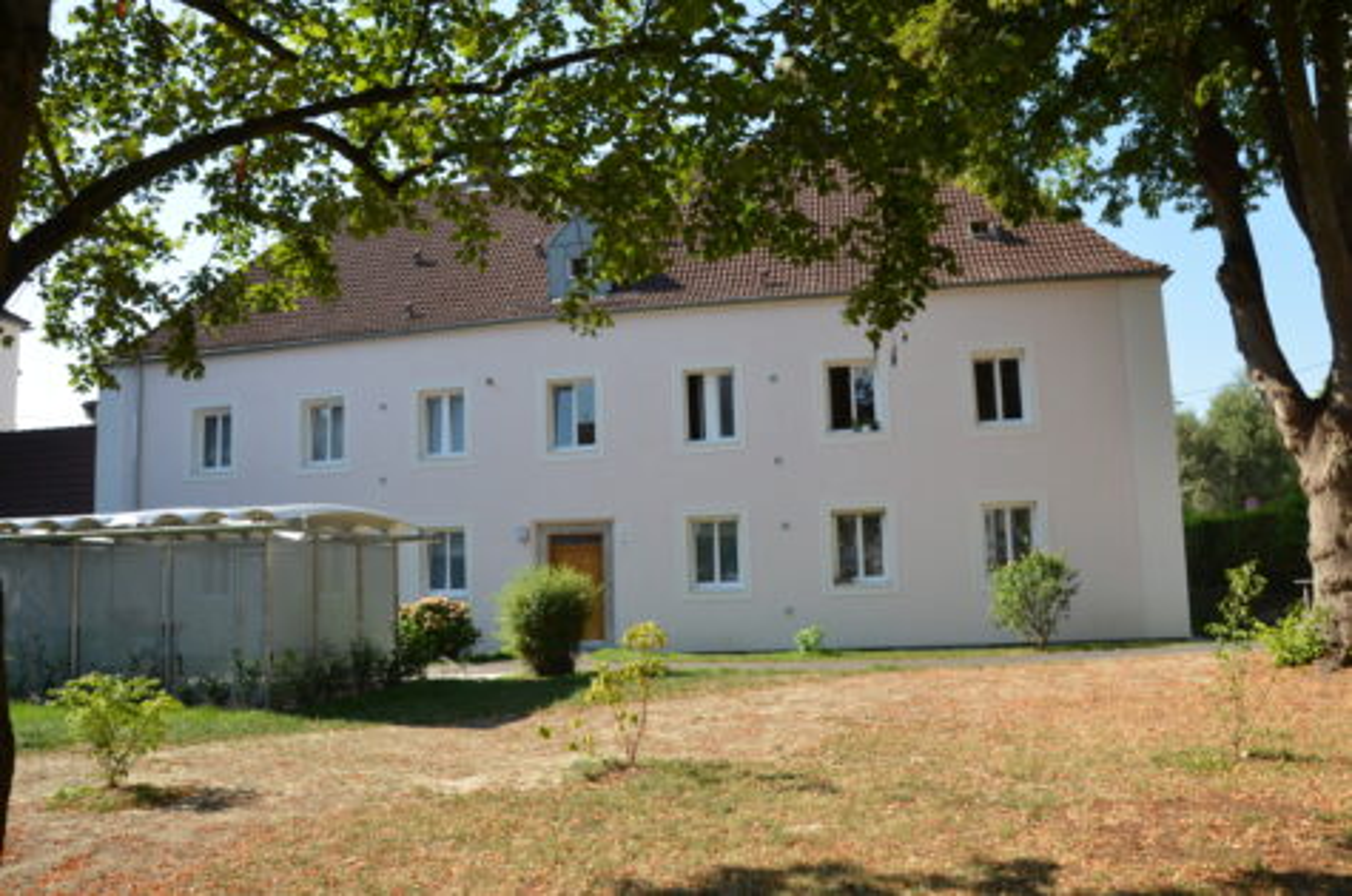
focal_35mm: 27
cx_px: 676
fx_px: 1012
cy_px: 448
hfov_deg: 67.5
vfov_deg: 47.8
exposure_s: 1/250
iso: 200
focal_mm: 18
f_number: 8
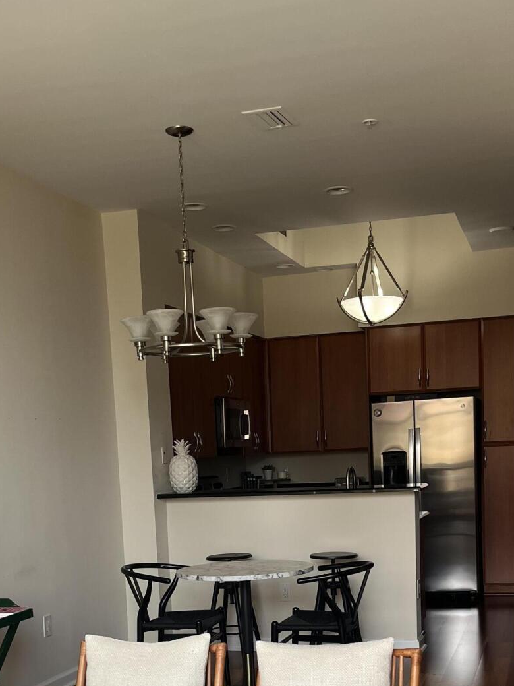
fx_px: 990
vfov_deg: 36.4
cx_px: 266
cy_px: 584
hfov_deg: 29.1
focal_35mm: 50
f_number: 1.6
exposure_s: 1/122
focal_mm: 5.1
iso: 40
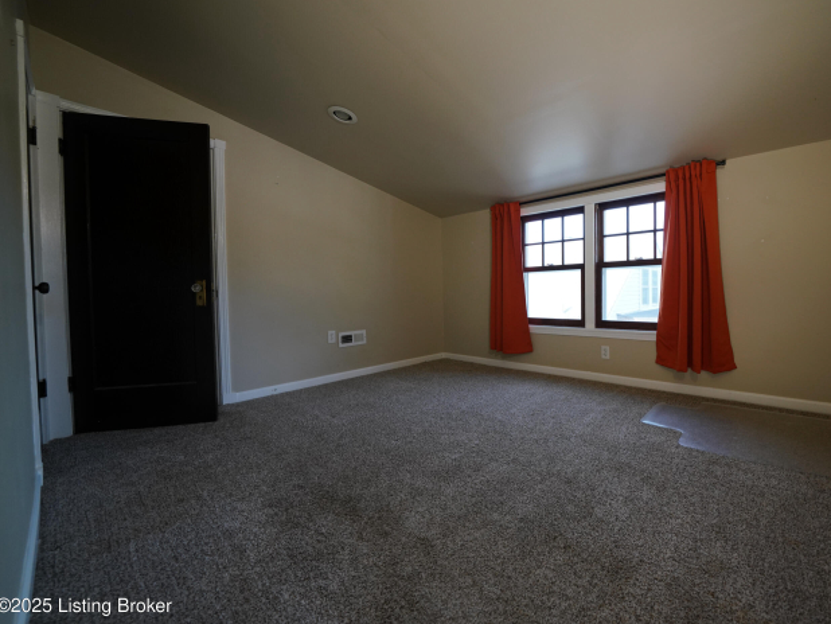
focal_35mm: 14
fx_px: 336
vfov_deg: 85.7
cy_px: 300
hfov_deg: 100.7
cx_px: 499
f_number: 4
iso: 800
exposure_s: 1/160
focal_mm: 12
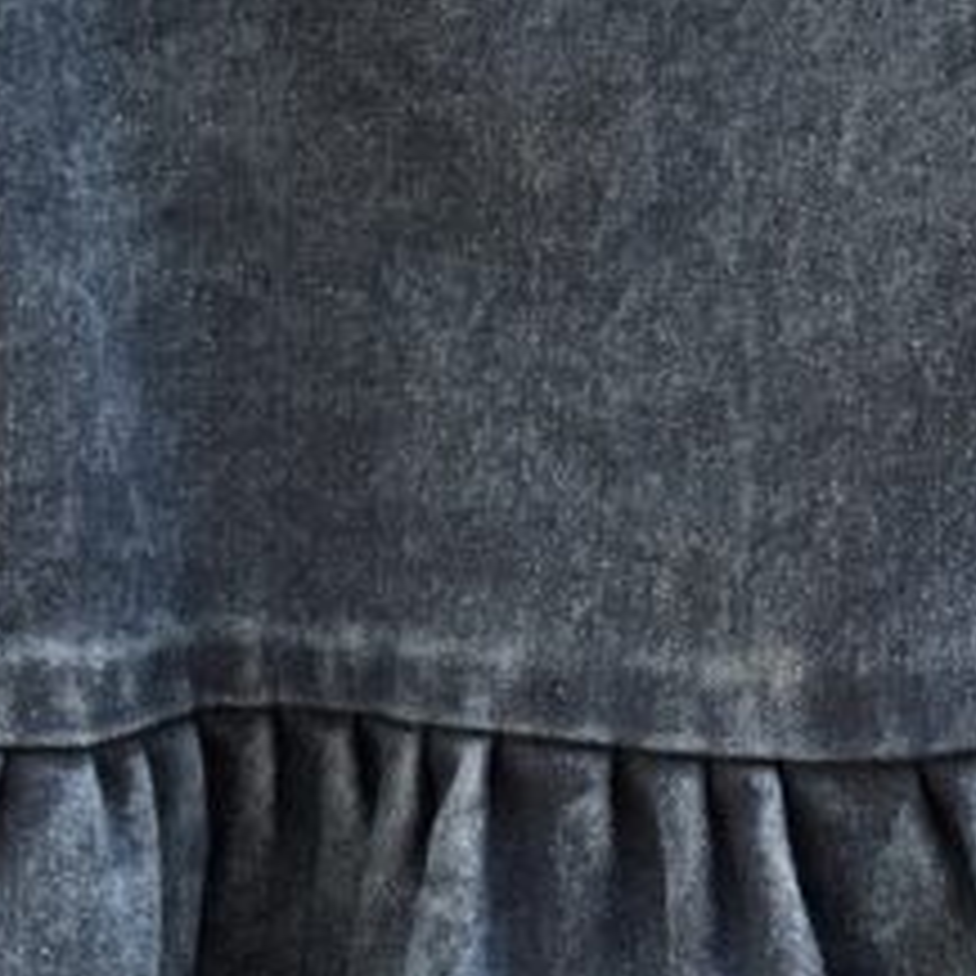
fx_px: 3381
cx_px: 544
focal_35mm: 106
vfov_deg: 16.1
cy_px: 0
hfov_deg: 16.4
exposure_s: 1/220
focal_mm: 5.7
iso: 40
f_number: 1.5
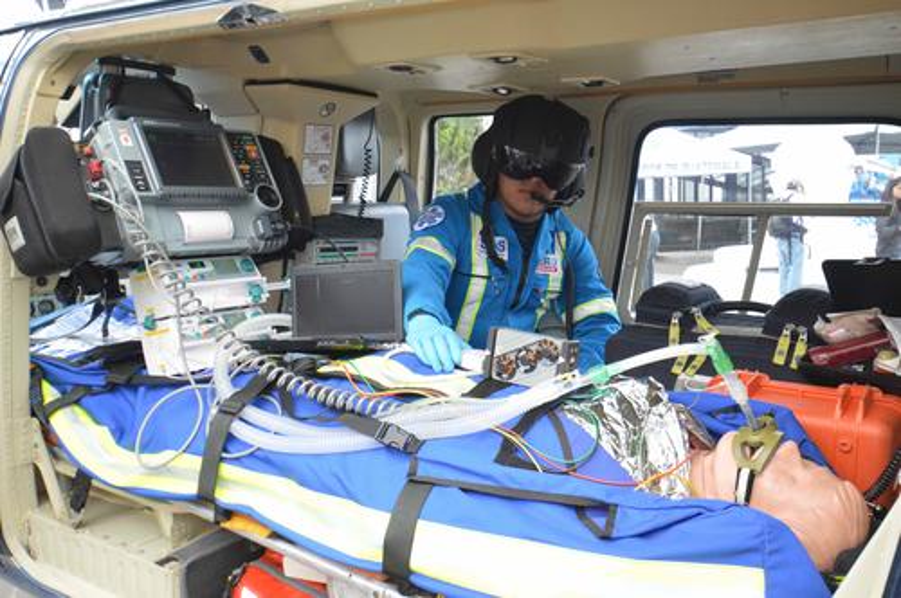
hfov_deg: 62.0
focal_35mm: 30
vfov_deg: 43.5
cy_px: 299
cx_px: 450
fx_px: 750
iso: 1600
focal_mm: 20
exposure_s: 1/640
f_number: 5.6
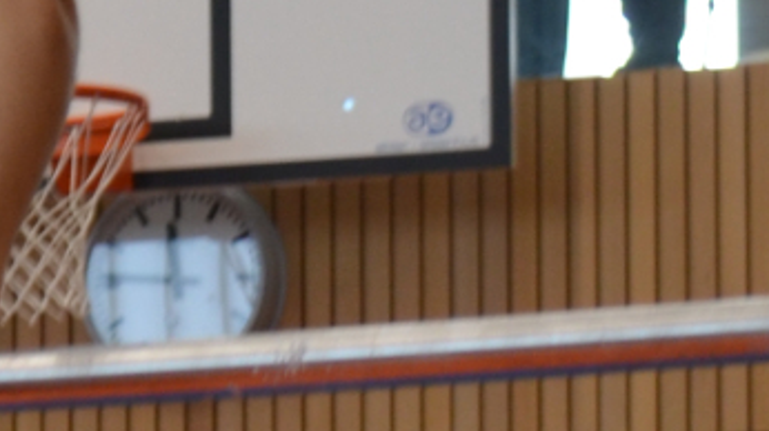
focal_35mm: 298
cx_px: -226
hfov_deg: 7.2
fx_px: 6072
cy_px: 500
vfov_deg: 4.1
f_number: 4.8
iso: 400
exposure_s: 1/50
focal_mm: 32
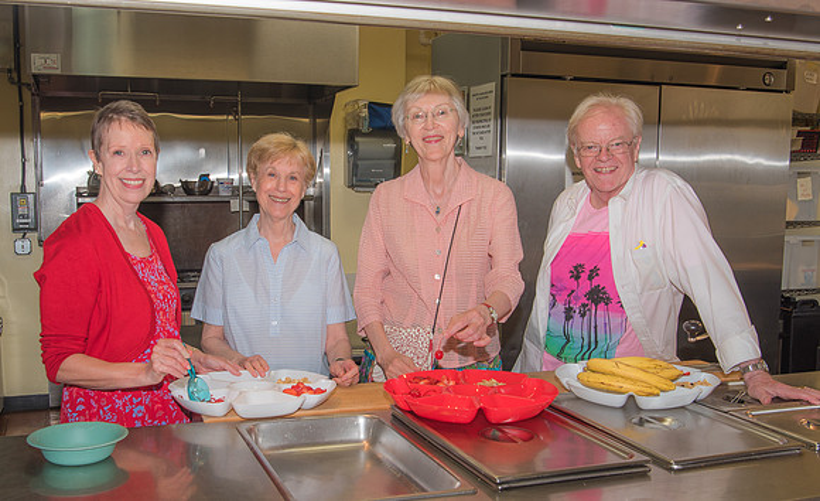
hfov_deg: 49.1
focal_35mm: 40
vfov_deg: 31.1
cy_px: 296
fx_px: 897
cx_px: 375
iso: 100
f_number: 8
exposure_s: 1/60
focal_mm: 28
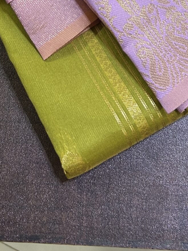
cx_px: 100
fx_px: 550
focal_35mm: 76
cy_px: -109
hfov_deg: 19.4
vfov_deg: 22.0
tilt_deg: -64.4
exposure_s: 1/50
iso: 125
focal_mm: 5.7
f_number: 1.5
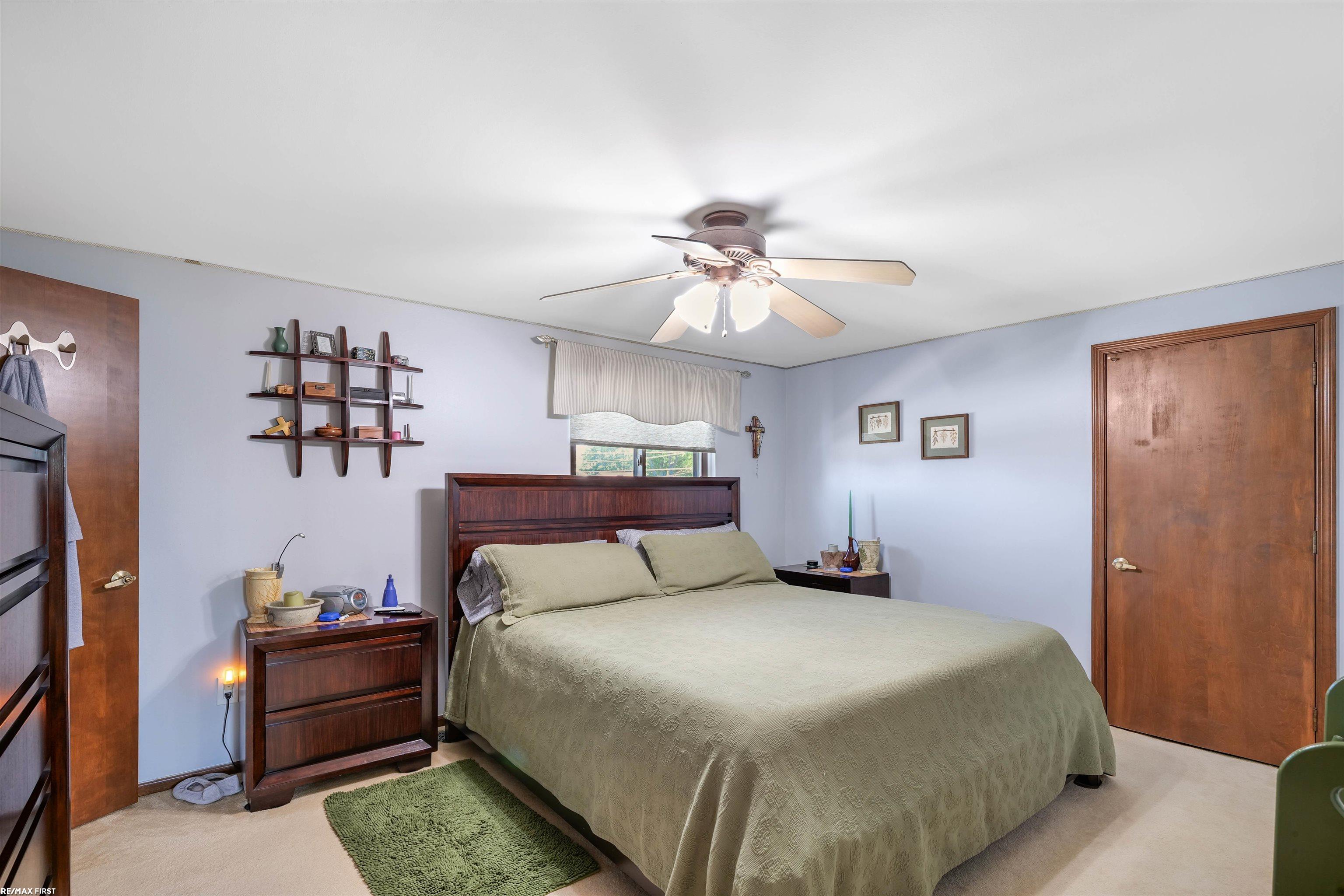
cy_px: 448
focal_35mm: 16
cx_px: 672
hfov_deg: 96.7
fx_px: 597
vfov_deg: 73.7
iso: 400
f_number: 7.1
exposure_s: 1/2
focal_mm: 16
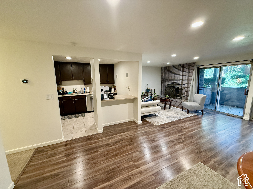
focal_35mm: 14
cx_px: 126
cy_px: 94
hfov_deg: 102.1
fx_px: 102
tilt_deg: -7.7
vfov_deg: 85.7
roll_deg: +0.9
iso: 250
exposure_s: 1/60
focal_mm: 2.22
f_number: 2.2
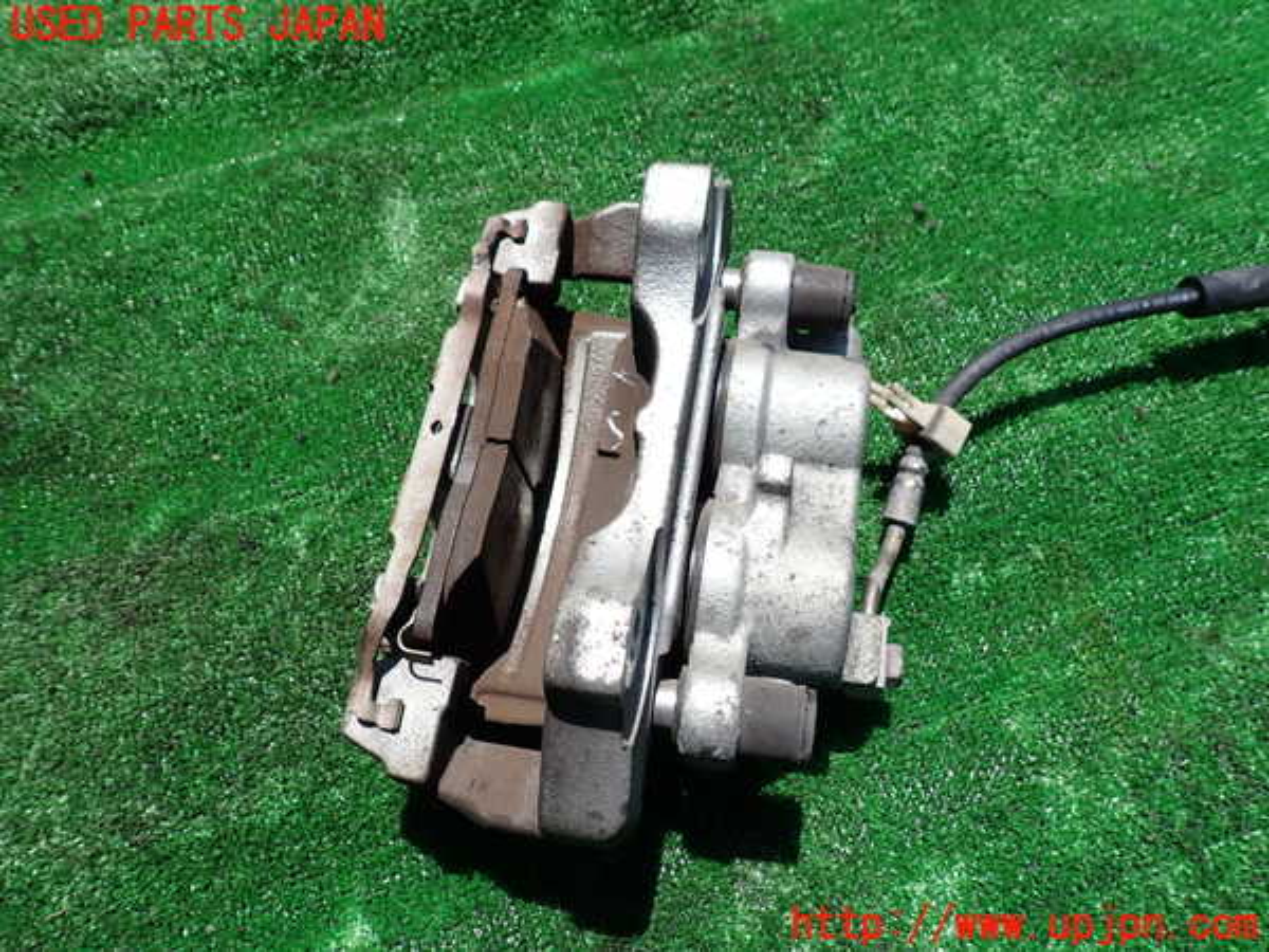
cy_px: 476
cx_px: 634
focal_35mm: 25
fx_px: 916
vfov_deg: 54.9
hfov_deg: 69.4
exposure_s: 1/200
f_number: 8
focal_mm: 4.5
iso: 100
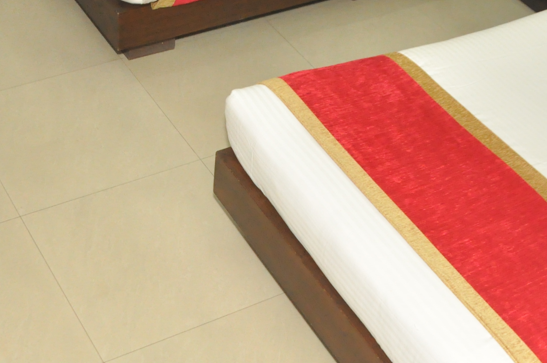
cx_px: 259
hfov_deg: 29.3
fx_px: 1047
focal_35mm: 69
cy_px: 22
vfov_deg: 19.2
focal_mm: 18
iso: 1600
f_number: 5
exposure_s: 1/40
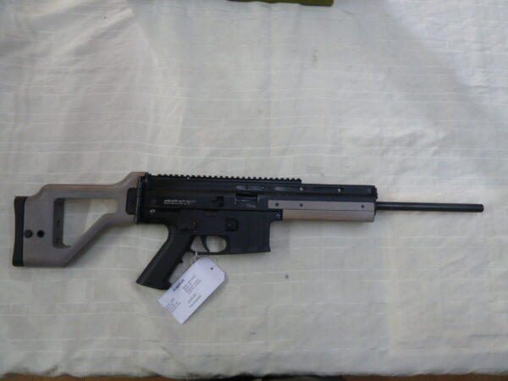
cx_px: 254
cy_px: 190
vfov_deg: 54.9
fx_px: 367
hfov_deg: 69.4
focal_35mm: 25
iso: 200
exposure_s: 1/30
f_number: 3.3
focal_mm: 4.1
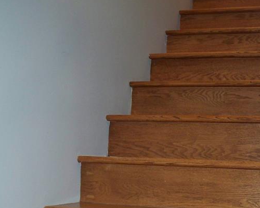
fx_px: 539
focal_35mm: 70
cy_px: 161
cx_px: 165
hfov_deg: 27.0
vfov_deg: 21.6
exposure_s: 1/30
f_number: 2.8
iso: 200
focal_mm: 7.54
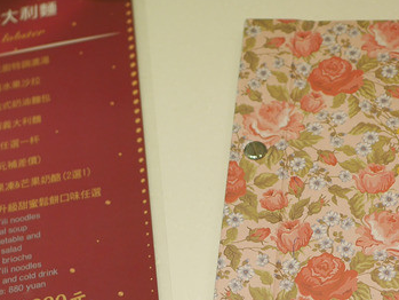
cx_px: 264
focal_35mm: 86
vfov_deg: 16.9
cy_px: 289
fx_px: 992
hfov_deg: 22.7
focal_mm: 15
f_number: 1.8
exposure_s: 1/80
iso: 200
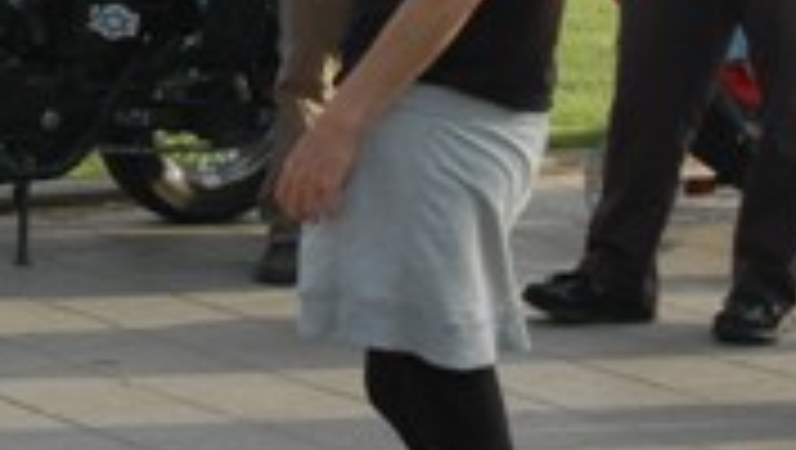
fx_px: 3716
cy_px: -328
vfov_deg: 6.8
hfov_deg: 11.9
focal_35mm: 176
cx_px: -261
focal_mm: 31
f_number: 7.1
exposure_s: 1/200
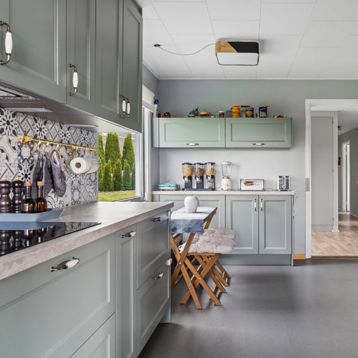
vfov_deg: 51.1
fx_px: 374
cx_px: 242
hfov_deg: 50.1
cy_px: 179
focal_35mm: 32
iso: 200
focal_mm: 16.5
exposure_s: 1.3
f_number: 8
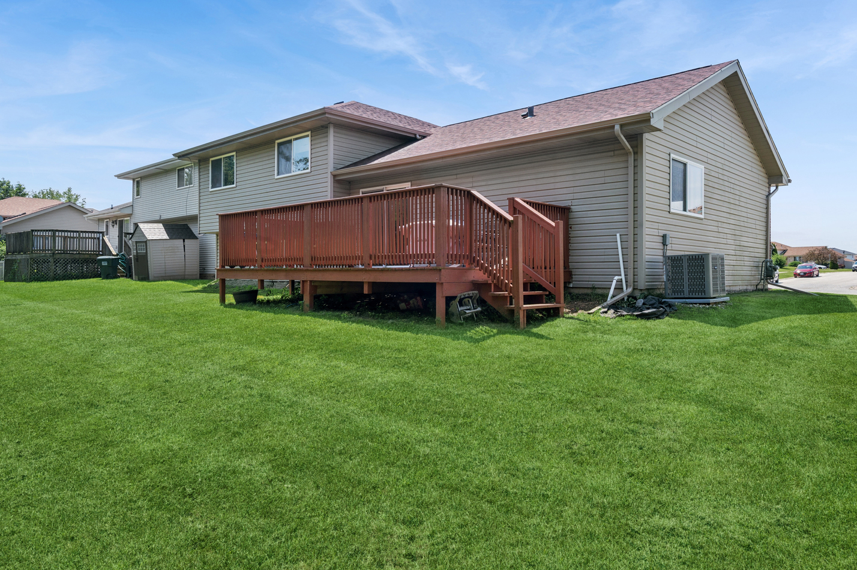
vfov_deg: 51.2
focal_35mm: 25
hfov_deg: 71.5
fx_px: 595
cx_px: 439
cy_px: 276
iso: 400
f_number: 11
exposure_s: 1/200
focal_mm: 22
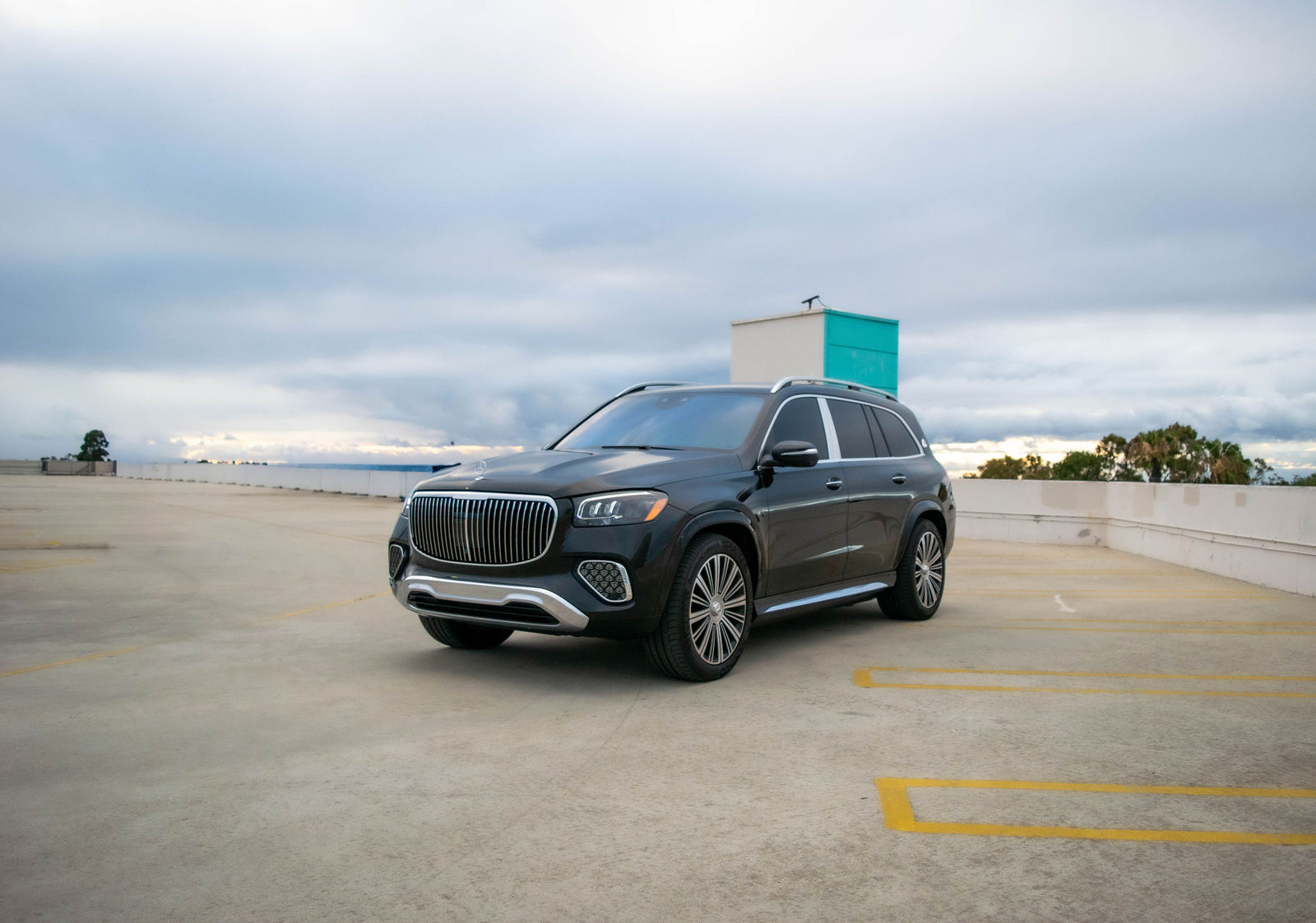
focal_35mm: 28
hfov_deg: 64.6
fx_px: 1039
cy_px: 462
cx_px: 693
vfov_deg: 47.9
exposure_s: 1/1000
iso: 800
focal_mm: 18
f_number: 3.8
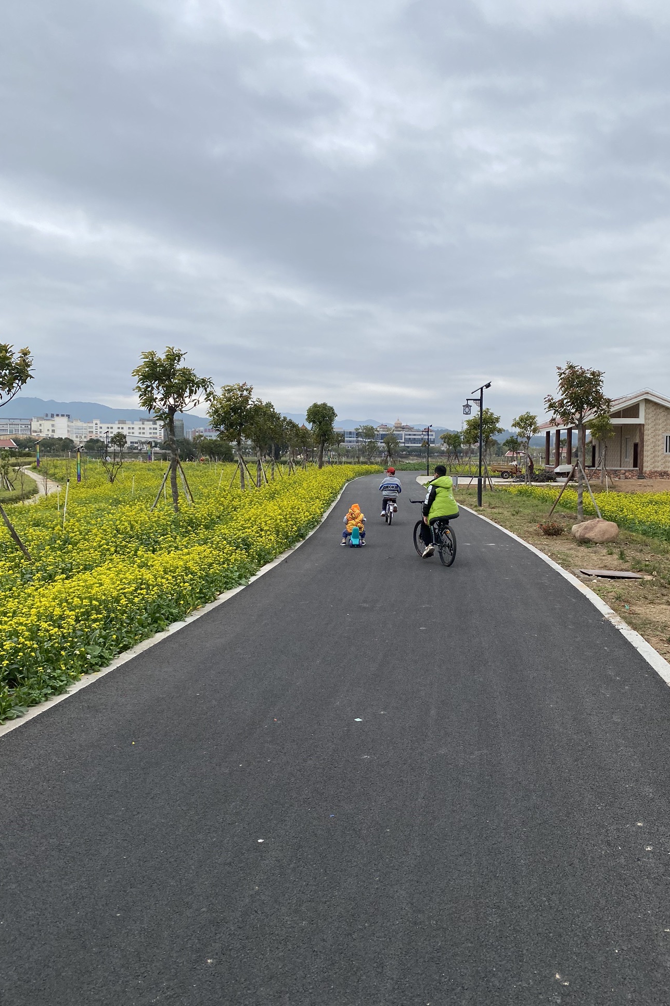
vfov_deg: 65.5
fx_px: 782
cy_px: 494
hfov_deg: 46.3
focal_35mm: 28
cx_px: 385
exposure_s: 1/1629
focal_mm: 4.25
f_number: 1.8
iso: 32
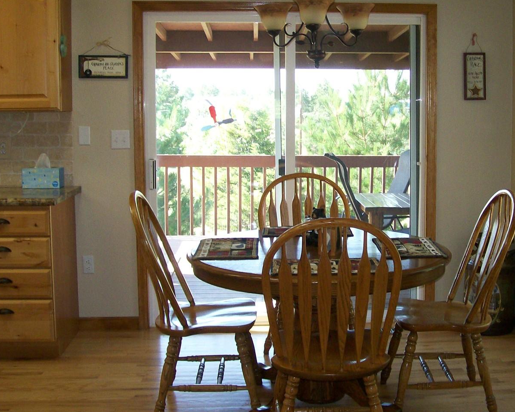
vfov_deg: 32.0
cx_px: 327
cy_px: 166
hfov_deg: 39.2
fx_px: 716
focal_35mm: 47
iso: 140
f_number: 2.7
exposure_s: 1/106
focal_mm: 6
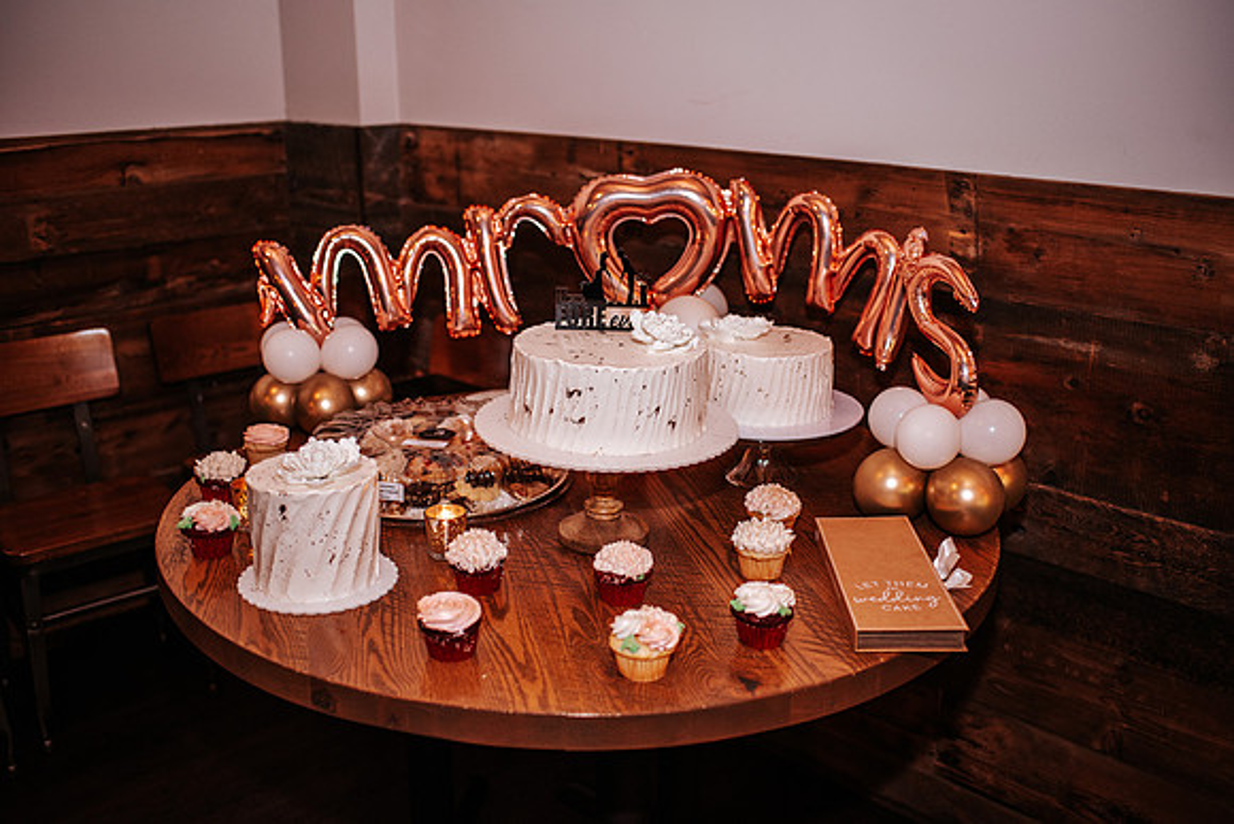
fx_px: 1200
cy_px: 412
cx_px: 617
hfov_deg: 54.4
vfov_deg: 37.9
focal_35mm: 35
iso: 1000
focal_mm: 35
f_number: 2.2
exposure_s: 1/200
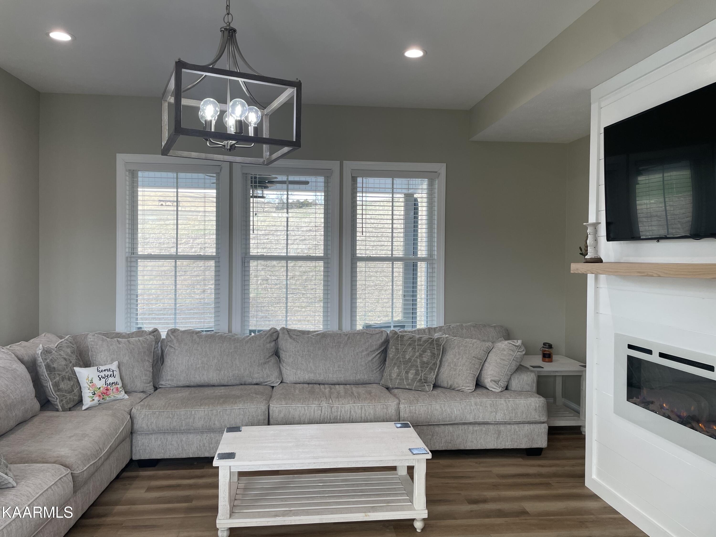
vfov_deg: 53.1
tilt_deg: -0.1
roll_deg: -0.5
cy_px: 268
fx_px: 538
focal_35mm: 26
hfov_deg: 67.3
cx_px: 358
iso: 40
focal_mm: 4.2
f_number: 1.6
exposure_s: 1/120
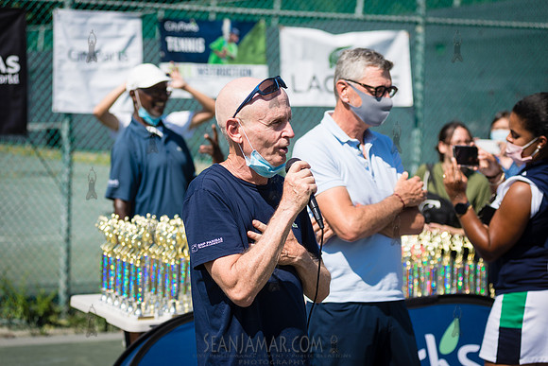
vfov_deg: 17.1
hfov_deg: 25.4
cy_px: 183
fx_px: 1218
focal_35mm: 80
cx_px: 274
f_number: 4.5
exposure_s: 1/1600
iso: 125
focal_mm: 80
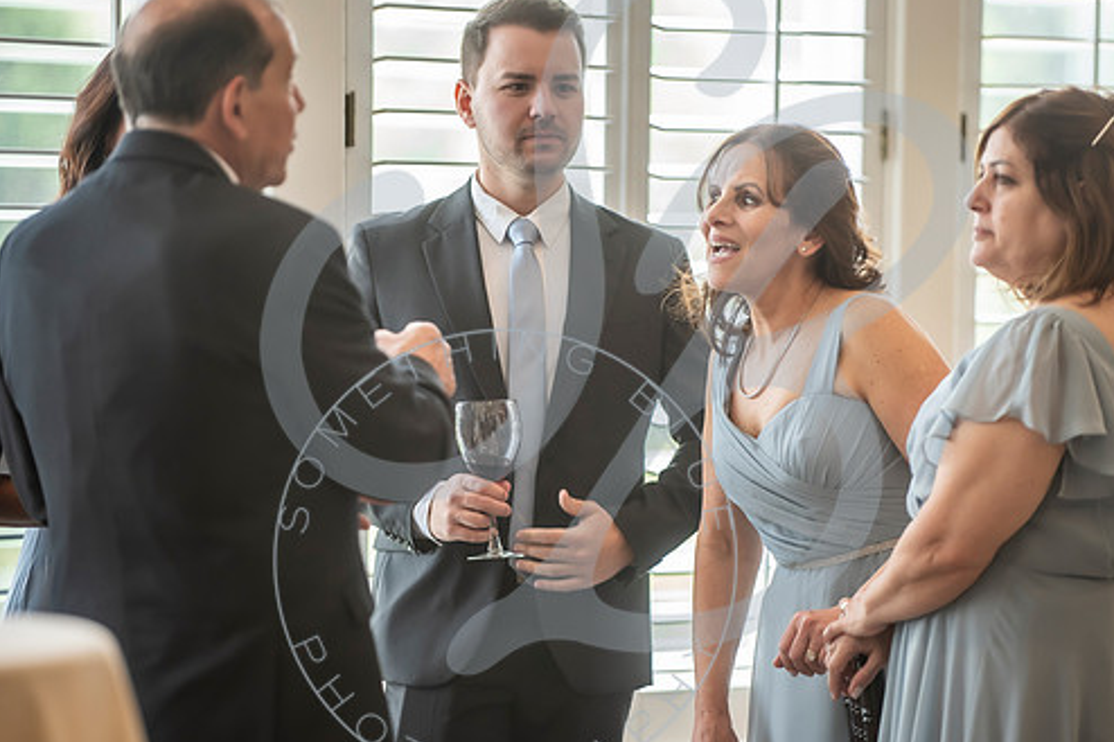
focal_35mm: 188
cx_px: 618
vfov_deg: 7.3
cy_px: 371
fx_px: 5815
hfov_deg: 10.9
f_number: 2.8
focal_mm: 160
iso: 640
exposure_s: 1/250
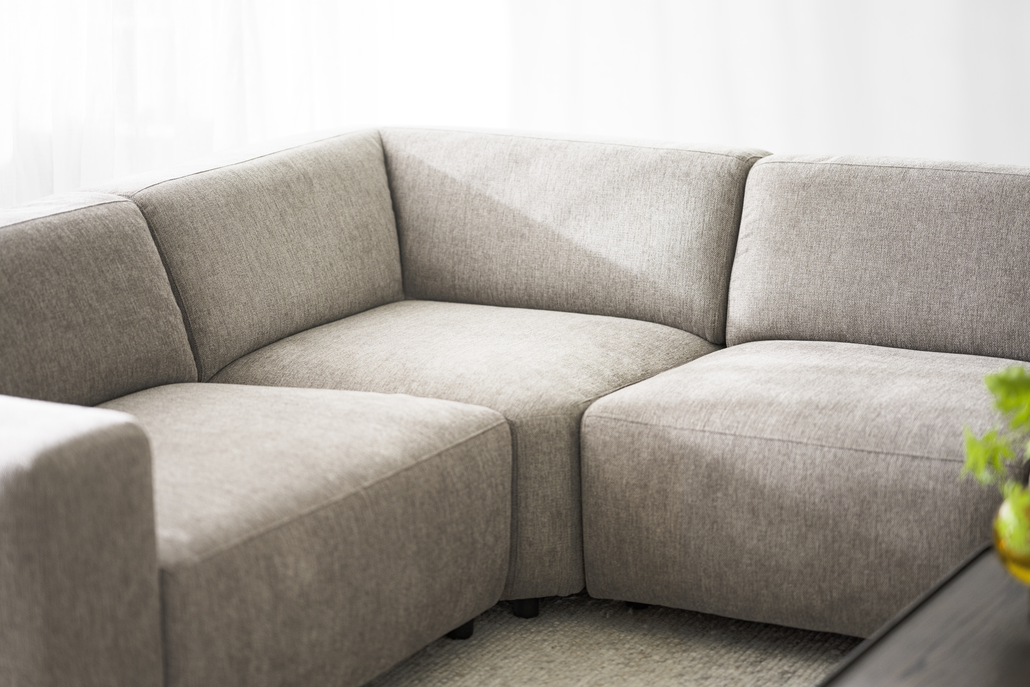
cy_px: 344
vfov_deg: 16.1
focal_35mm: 85
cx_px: 515
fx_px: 2432
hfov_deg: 23.9
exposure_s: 1/50
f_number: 1.8
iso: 160
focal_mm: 85
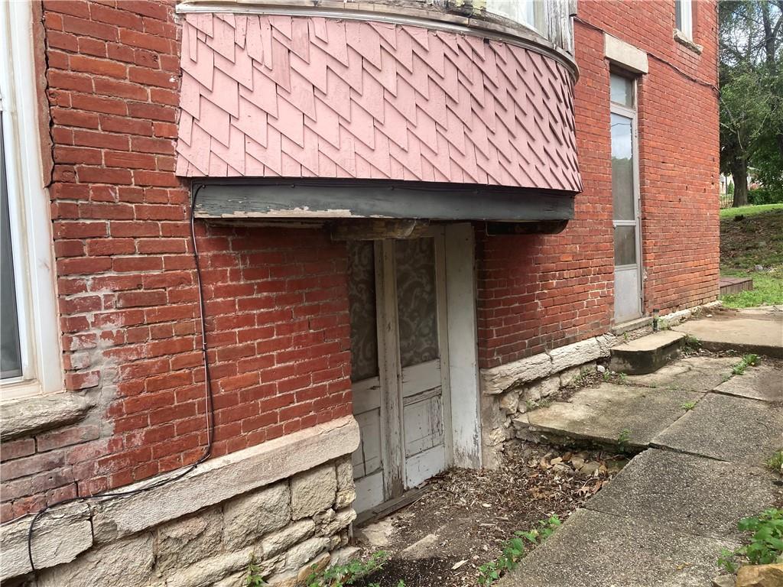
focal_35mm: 28
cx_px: 392
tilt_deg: -3.7
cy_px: 294
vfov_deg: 49.7
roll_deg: +2.0
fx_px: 633
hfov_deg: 63.4
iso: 20
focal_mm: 3.99
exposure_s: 1/287
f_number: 1.8
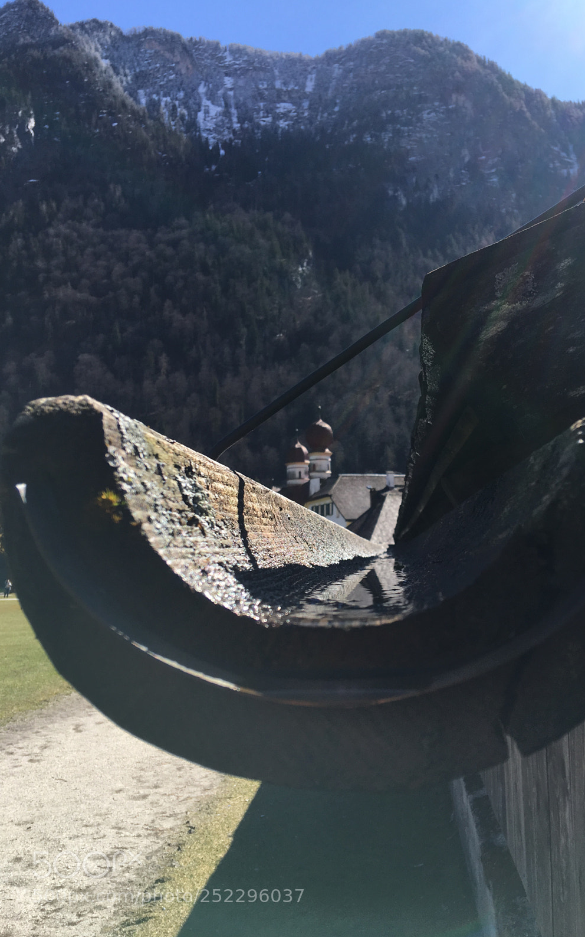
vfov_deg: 61.2
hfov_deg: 40.4
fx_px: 791
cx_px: 350
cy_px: 470
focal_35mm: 31
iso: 25
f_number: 2.2
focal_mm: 4.15
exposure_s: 1/1012
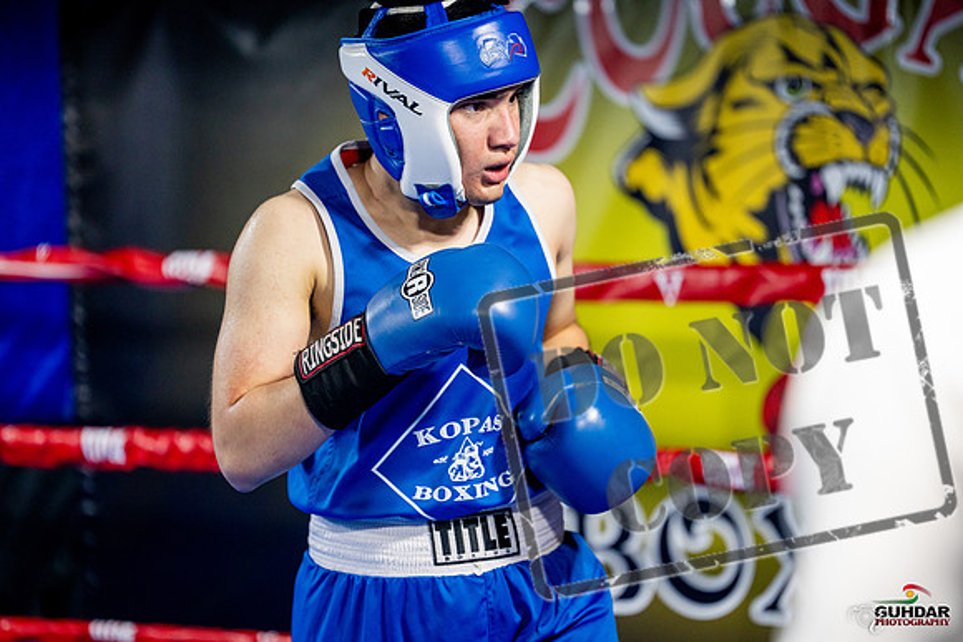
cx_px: 482
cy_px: 321
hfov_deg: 13.7
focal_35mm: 150
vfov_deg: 9.2
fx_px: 4013
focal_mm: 150
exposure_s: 1/800
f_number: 2
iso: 2500
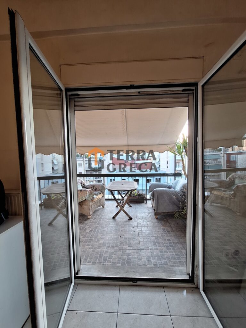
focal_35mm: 13
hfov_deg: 89.9
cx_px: 123
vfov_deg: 106.2
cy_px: 164
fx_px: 123
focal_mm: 1.74
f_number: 2.2
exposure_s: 1/50
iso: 100
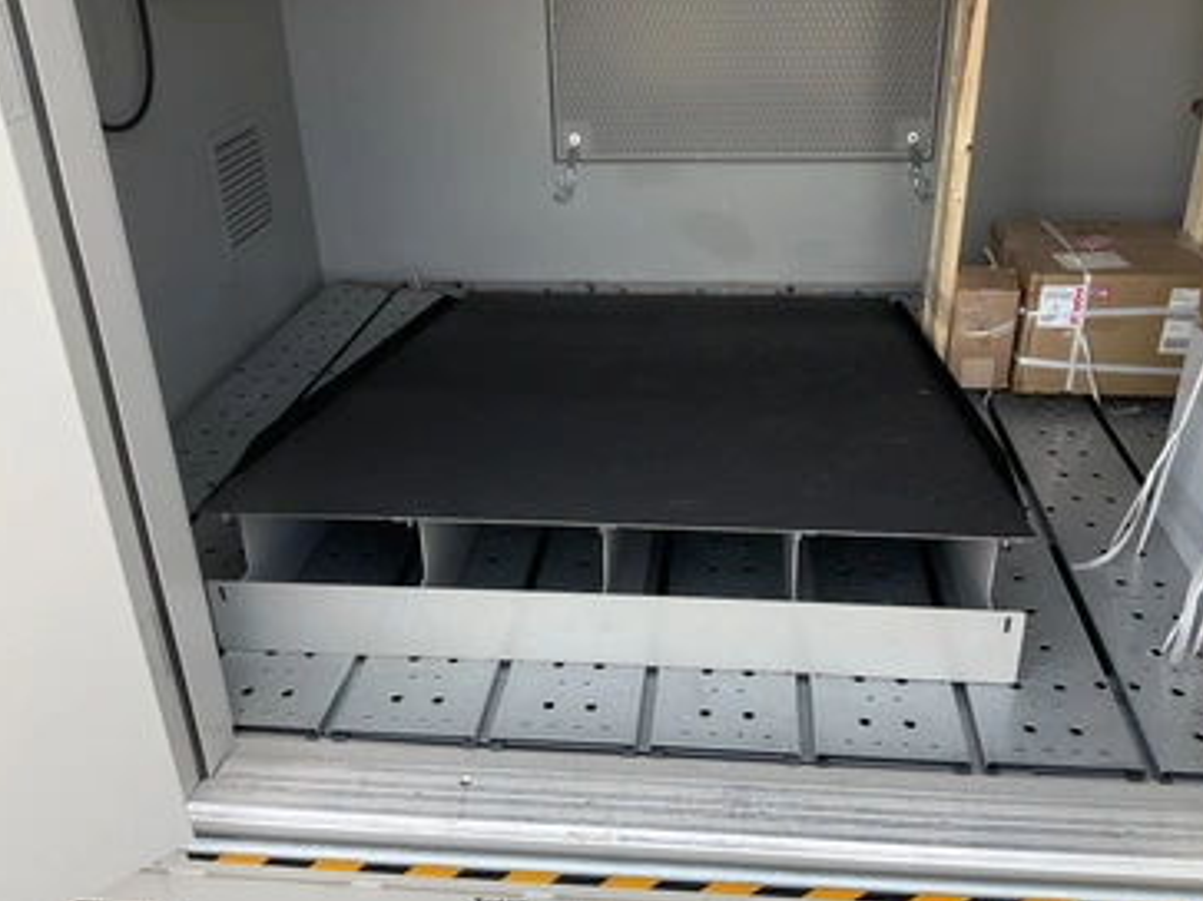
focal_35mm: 32
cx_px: 643
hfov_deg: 56.8
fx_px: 1112
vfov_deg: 44.1
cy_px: 414
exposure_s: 1/253
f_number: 1.8
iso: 25
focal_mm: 3
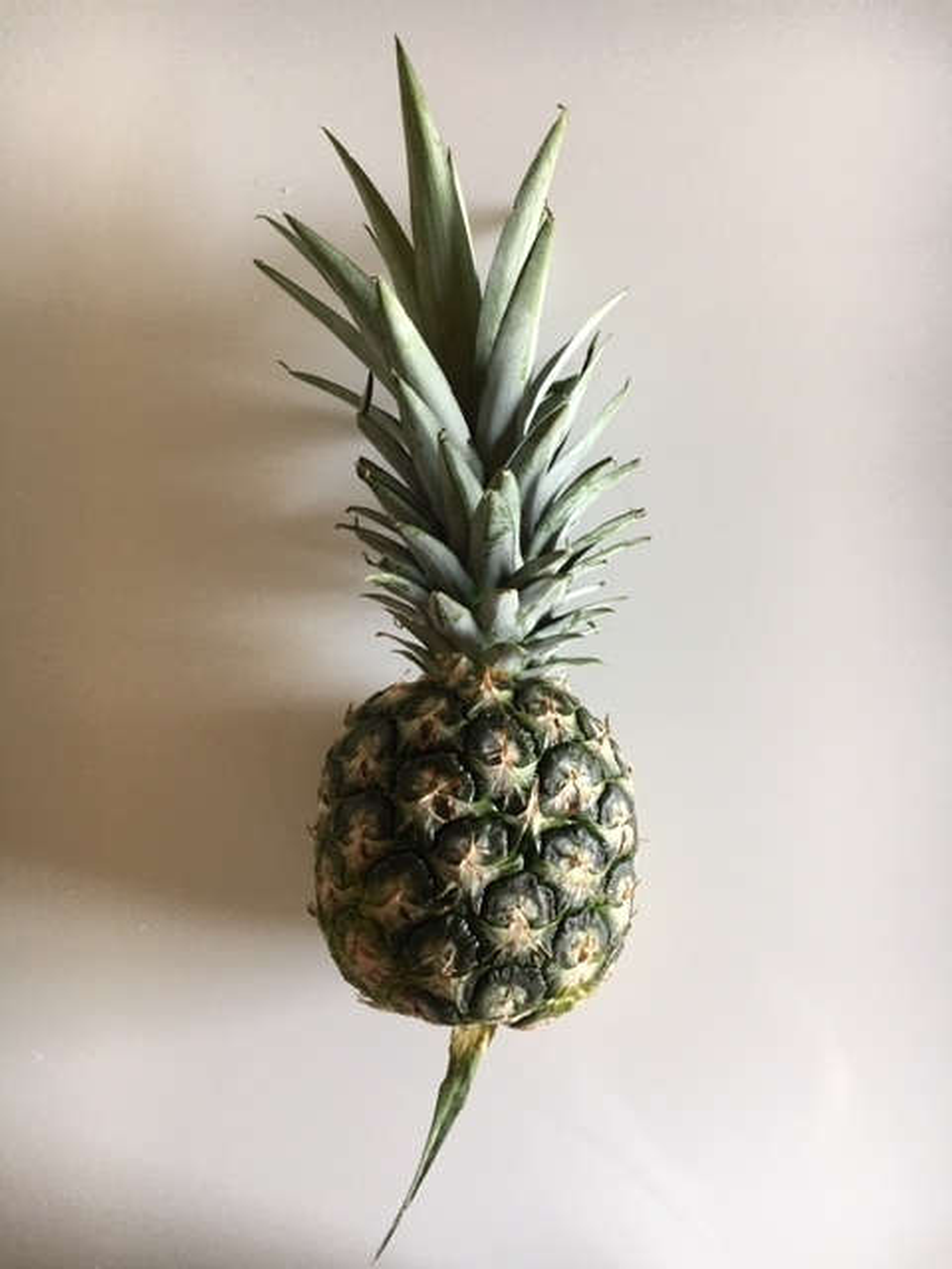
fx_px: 1063
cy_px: 634
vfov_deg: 61.7
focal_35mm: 29
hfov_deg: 48.2
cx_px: 476
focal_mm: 4.15
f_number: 2.2
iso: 40
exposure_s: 1/30
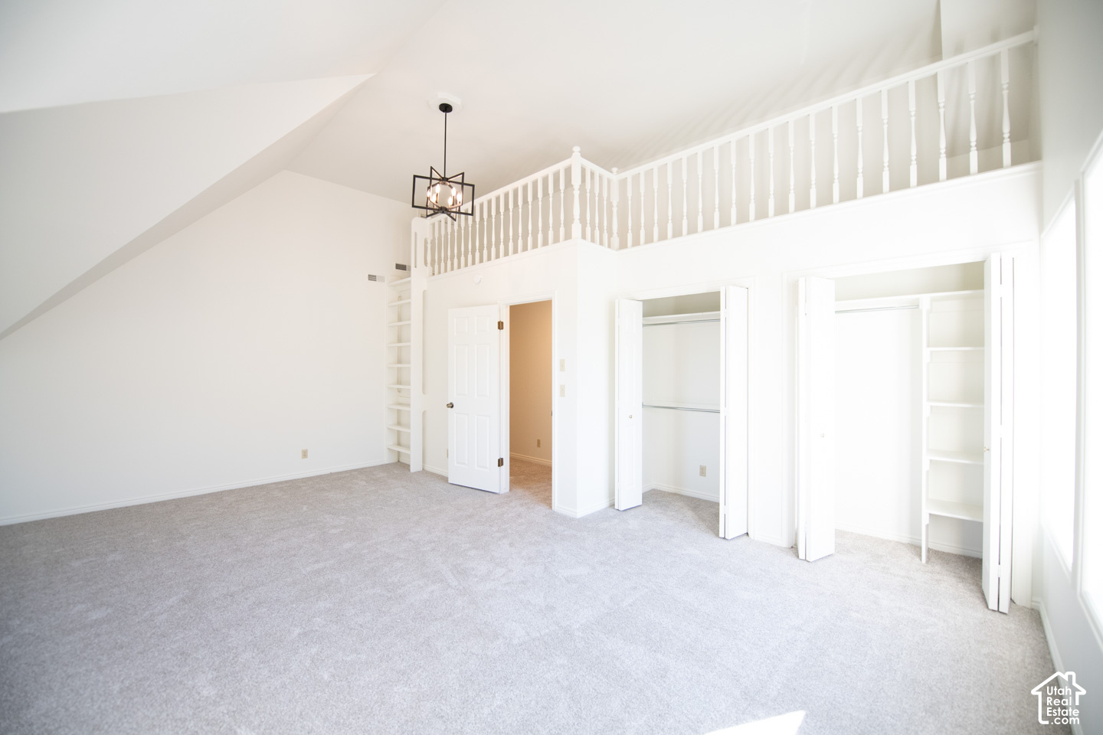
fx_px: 429
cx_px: 552
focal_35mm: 14
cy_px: 368
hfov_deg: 104.3
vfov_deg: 81.2
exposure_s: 1/250
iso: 800
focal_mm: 14
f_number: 2.8
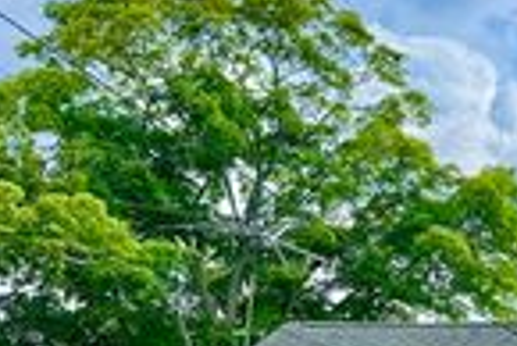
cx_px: 817
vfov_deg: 15.4
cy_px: 408
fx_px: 1236
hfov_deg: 19.8
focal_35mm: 86
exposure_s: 1/3584
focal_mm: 6.76
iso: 100
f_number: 1.78
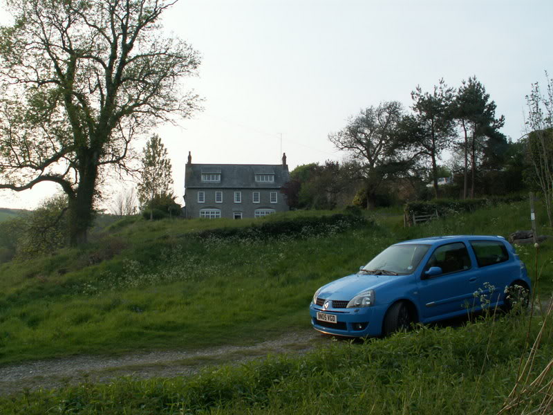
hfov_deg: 52.6
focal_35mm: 35
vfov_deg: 40.7
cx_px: 276
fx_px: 559
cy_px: 208
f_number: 5
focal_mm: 5.86
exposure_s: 1/125
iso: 50
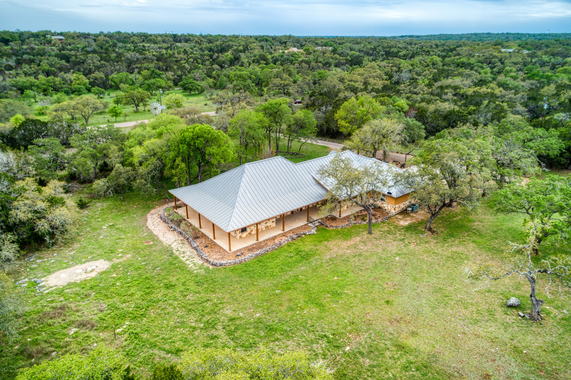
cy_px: 190
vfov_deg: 53.1
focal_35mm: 24
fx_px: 381
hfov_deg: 73.8
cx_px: 286
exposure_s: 1/80
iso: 100
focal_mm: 8.8
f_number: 3.5
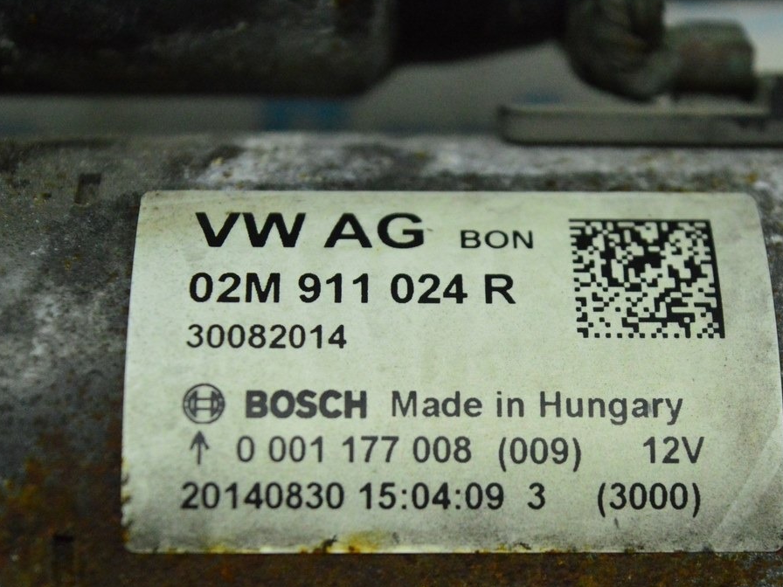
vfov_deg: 16.3
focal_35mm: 91
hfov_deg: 21.6
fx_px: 2048
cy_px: 293
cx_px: 414
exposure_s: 1/500
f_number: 5.6
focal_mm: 55
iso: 6400
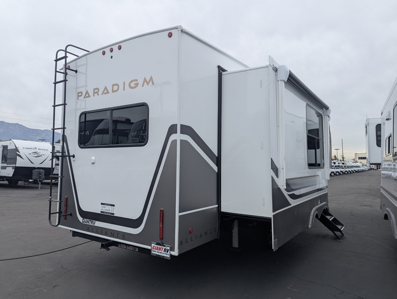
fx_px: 276
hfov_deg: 71.5
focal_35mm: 24
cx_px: 198
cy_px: 150
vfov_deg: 56.9
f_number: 1.85
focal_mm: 6.81
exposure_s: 1/1192
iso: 48
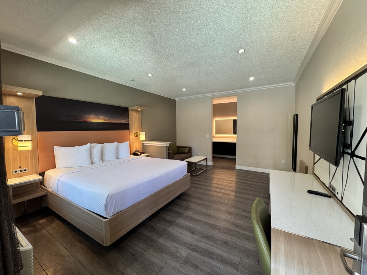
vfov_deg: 85.7
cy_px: 138
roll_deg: +0.7
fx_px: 148
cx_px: 184
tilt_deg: -4.2
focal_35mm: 14
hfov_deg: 102.1
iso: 250
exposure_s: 1/120
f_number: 2.2
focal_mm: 2.22
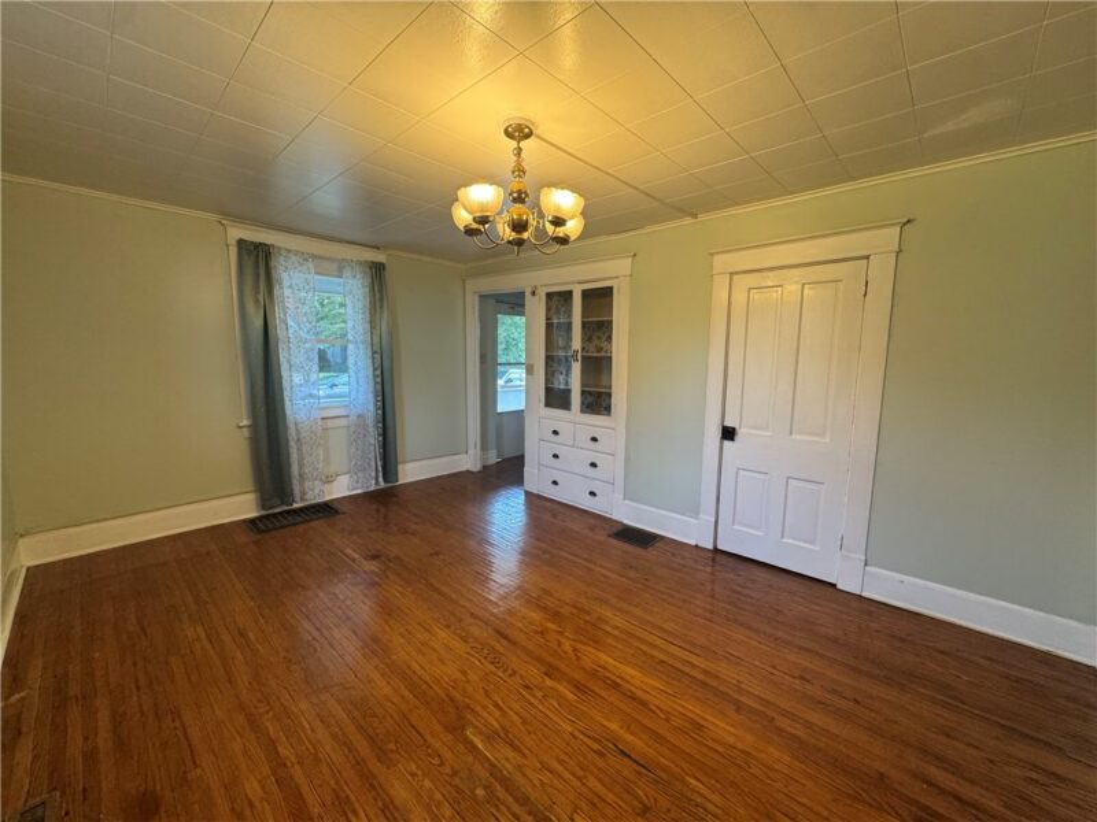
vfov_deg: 85.7
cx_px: 548
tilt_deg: -7.6
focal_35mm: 14
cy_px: 411
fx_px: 444
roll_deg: -0.4
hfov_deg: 102.1
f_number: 2.2
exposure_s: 1/120
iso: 200
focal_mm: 2.22
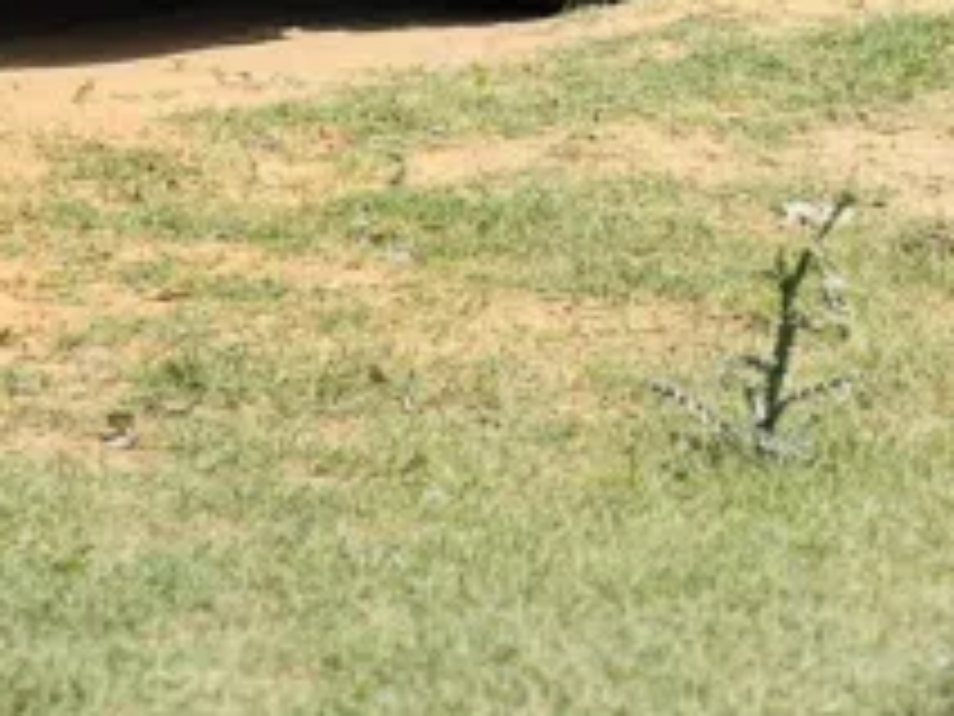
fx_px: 6394
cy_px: -342
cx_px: 320
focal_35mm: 232
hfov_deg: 8.5
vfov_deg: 6.3
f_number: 2.8
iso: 32
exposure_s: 1/732
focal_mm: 9
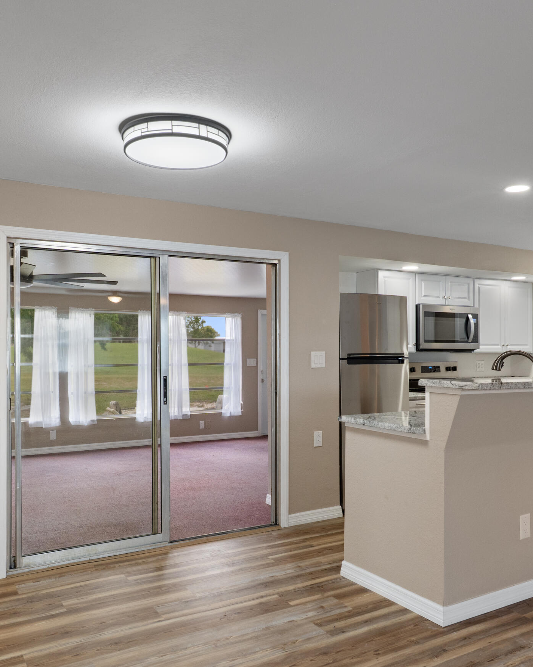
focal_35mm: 29
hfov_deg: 49.9
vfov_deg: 60.4
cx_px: 292
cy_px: 348
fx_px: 572
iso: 320
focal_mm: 12
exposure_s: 1/2.5
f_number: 8
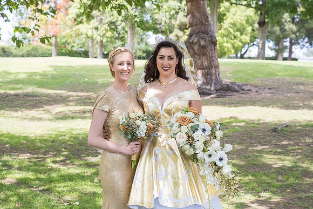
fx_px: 609
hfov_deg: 28.8
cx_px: 156
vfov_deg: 19.5
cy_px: 104
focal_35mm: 70
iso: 1250
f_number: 5.6
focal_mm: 70
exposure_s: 1/1250
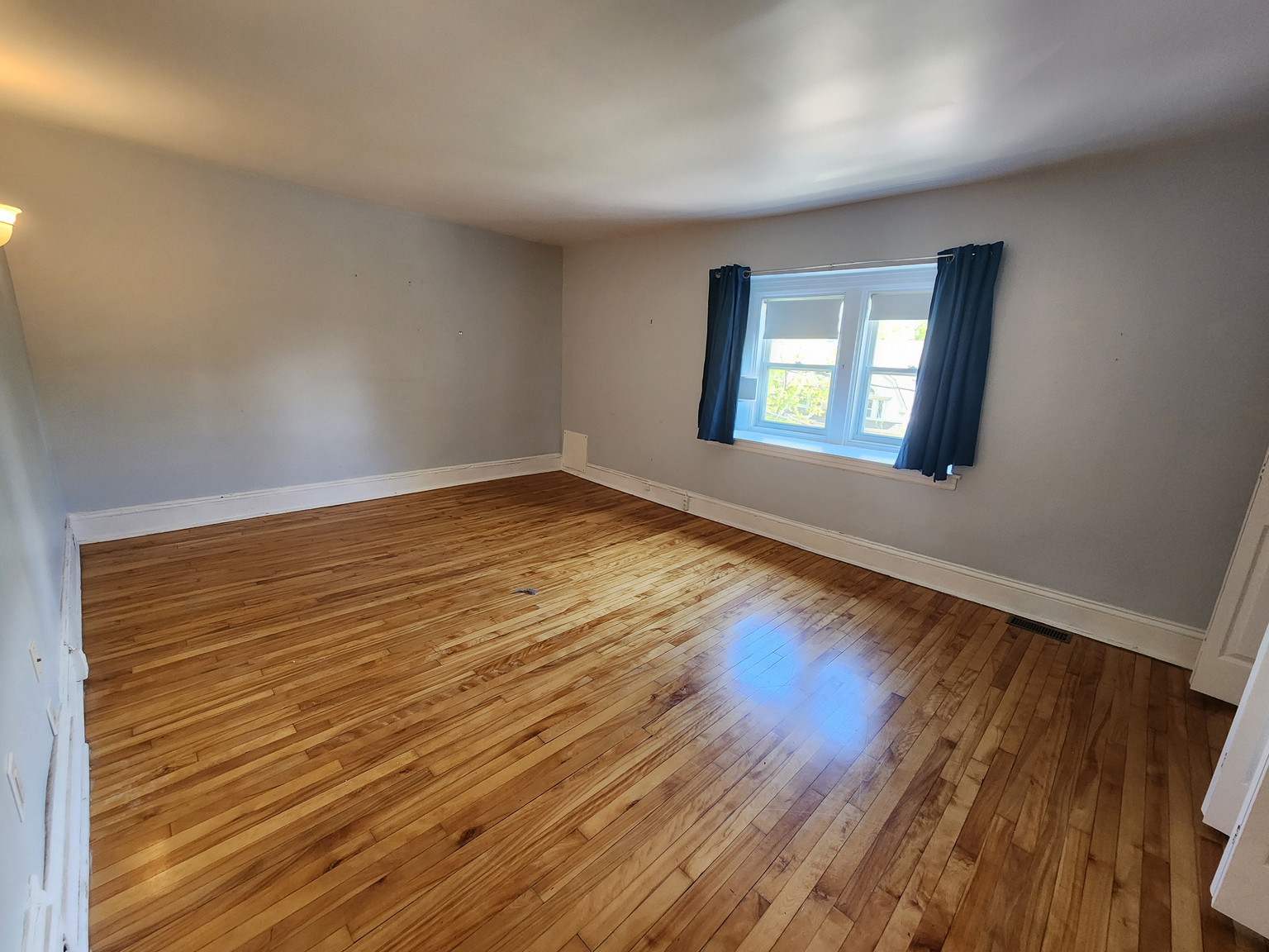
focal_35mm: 13
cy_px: 476
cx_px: 634
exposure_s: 1/60
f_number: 2.2
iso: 250
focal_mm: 2.2
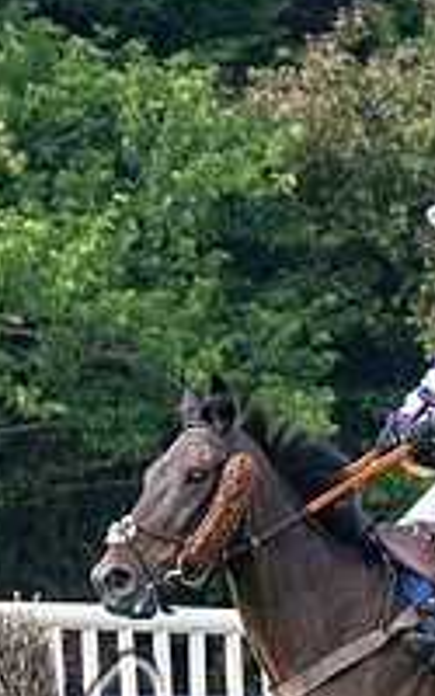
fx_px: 10698
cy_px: 445
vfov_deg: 3.7
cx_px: 482
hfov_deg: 2.3
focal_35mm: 564
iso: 640
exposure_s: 1/2500
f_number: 4
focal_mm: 98
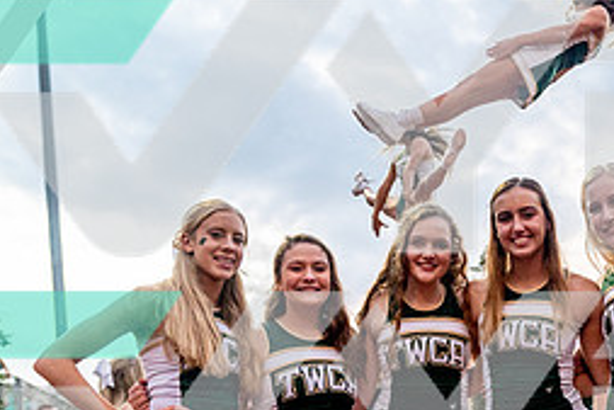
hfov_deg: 34.3
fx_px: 939
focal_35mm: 55
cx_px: 546
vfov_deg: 23.5
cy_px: 421
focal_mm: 24
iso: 1250
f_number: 2.8
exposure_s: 1/1500
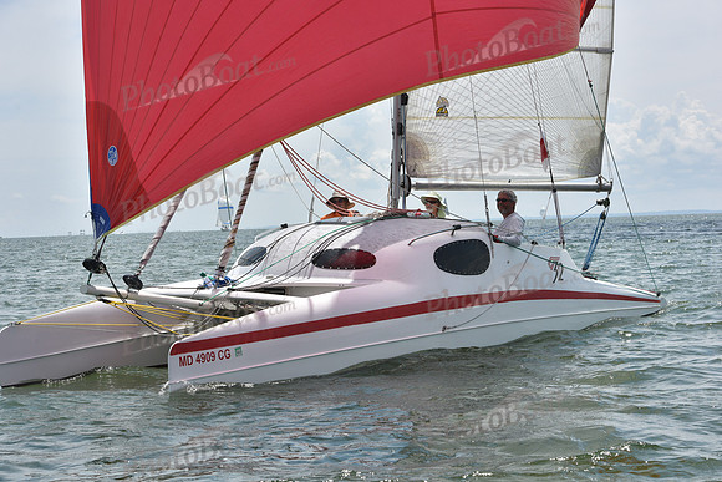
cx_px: 361
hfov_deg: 28.8
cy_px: 241
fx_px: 1404
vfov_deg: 19.5
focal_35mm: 70
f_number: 10
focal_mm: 70
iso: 320
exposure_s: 1/1000
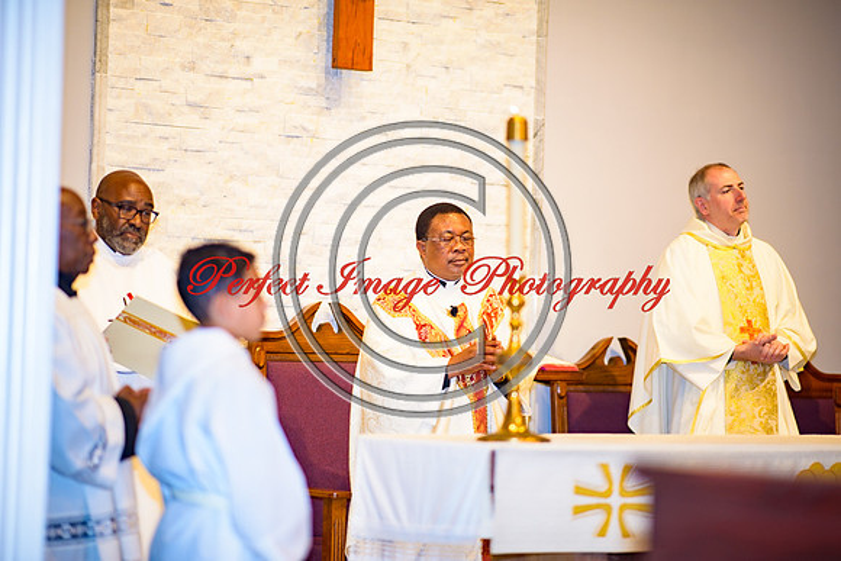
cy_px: 280
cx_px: 420
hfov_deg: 19.5
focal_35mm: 105
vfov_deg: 13.0
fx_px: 2453
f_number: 1.4
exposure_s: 1/100
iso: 100
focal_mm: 105
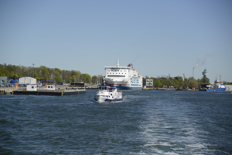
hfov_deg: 23.9
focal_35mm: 85
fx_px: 548
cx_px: 116
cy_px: 78
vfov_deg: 16.1
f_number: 4
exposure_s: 1/1600
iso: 110
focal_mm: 85
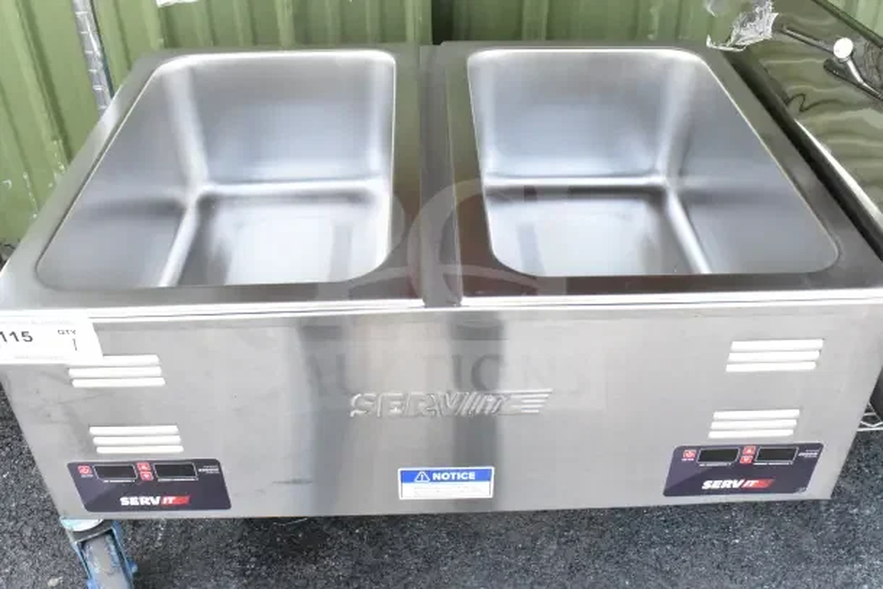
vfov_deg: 38.4
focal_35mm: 34
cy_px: 294
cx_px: 442
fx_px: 846
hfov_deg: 55.1
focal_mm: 23
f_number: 10
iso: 6400
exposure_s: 1/400
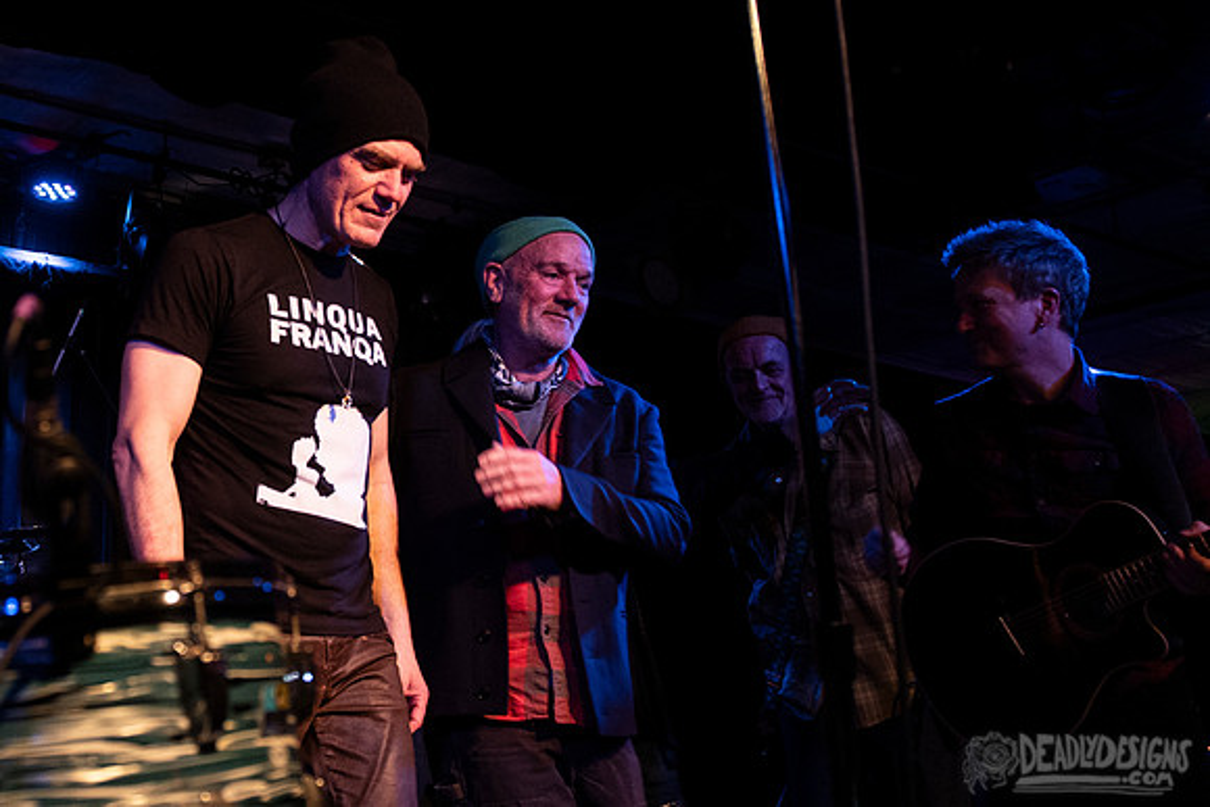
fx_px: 1540
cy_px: 363
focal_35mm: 46
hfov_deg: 39.8
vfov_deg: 29.4
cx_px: 124
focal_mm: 24
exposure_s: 1/125
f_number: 3.2
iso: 2000
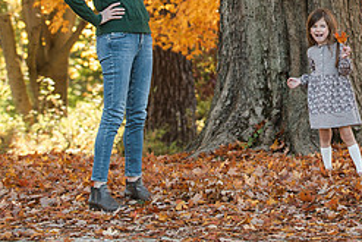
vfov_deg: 6.3
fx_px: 2173
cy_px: -23
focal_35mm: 216
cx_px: 344
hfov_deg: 9.5
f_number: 3.5
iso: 500
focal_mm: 90
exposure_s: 1/500
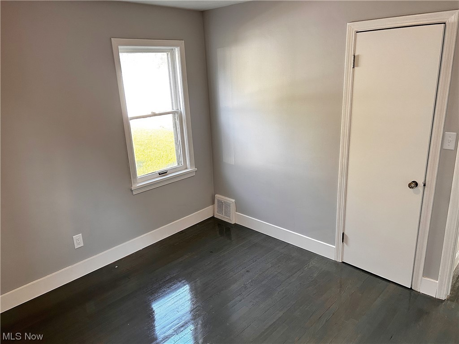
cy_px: 172
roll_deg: +3.1
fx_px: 345
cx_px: 230
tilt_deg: -17.0
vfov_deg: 53.1
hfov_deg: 67.3
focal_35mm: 26
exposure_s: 1/120
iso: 125
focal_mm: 5.7
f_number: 1.5
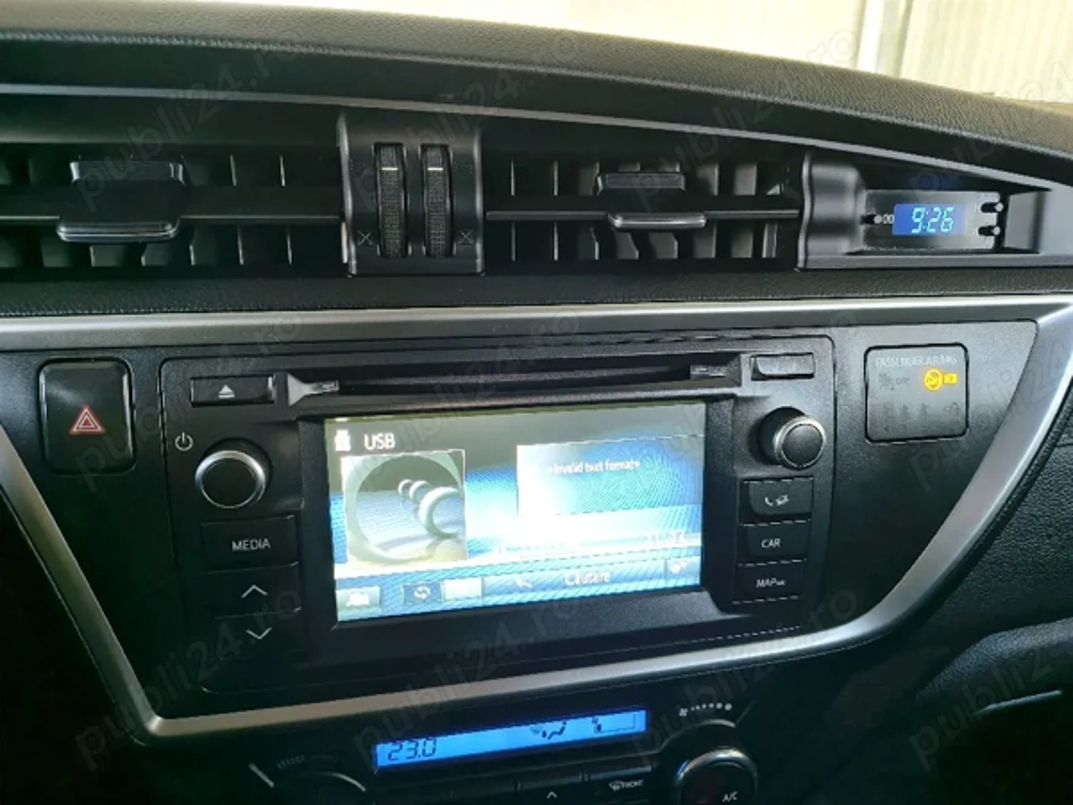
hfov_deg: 71.6
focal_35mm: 24
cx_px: 536
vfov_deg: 56.8
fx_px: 744
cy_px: 402
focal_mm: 5.56
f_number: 1.8
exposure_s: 1/50.3
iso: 1131
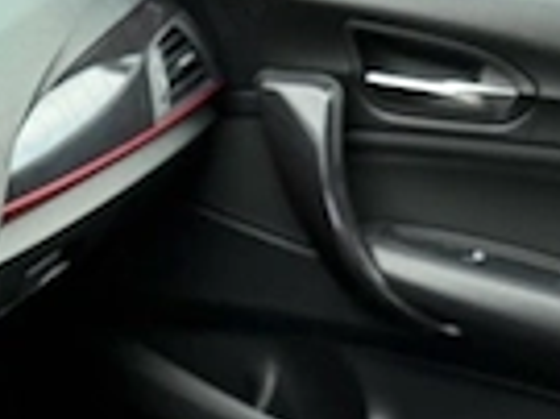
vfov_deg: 13.0
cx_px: -224
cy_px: 643
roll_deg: -1.4
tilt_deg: -31.0
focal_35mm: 107
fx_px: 1729
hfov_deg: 17.0
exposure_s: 1/121
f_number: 1.78
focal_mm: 6.76
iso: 160
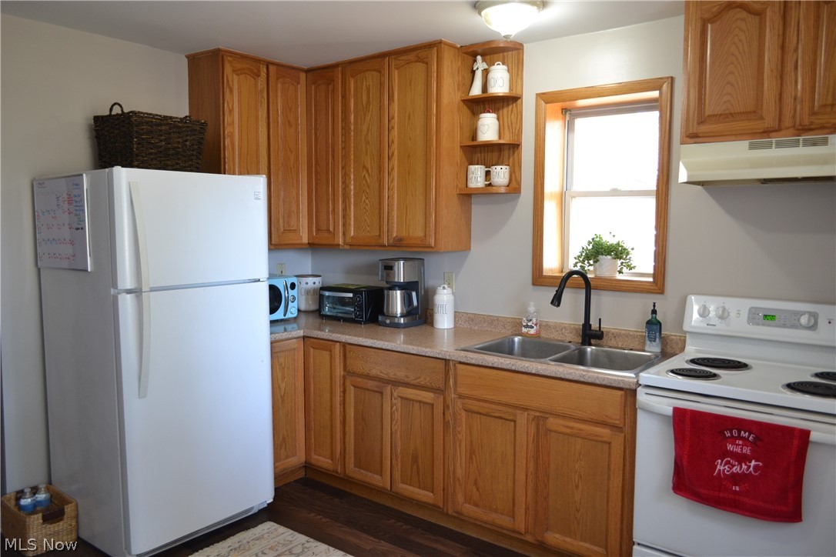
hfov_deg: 67.4
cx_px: 418
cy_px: 278
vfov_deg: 47.9
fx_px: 627
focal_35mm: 27
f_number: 3.5
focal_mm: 18
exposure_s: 1/25
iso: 400
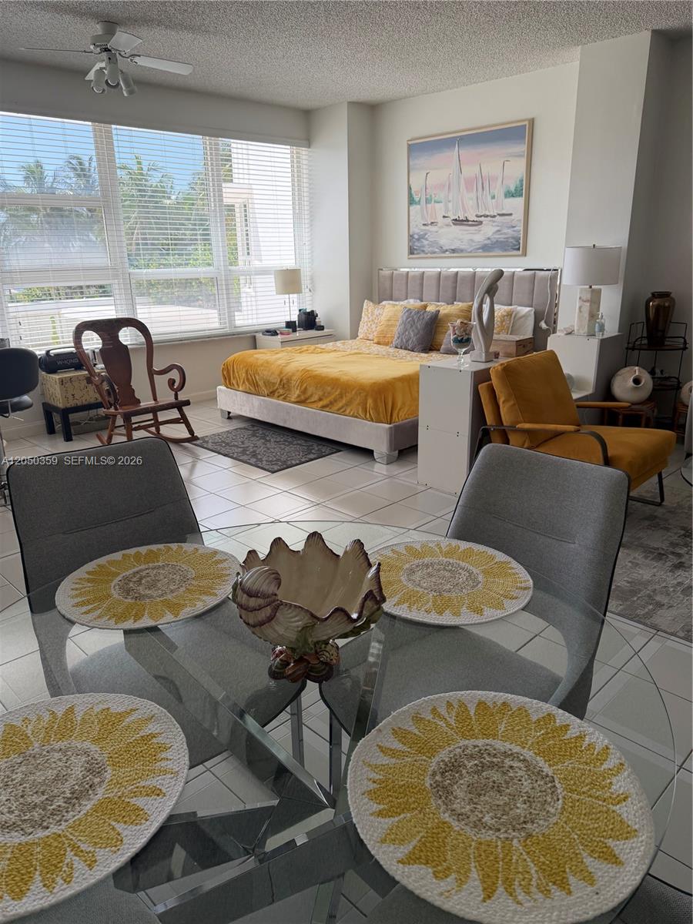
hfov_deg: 56.8
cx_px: 346
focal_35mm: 24
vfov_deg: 71.6
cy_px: 462
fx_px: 641
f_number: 1.78
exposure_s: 1/654
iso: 100
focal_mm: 6.76
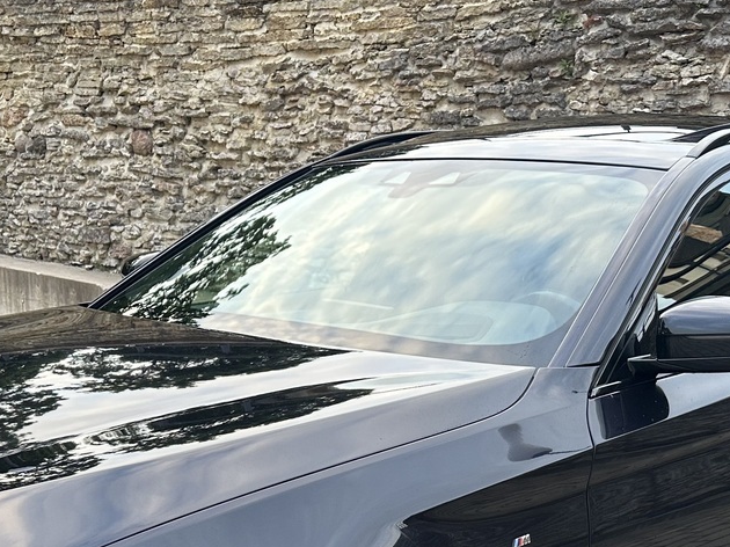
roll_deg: -3.4
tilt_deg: -19.6
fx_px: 1286
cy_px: 619
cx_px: 357
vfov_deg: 22.5
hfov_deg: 31.7
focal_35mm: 61
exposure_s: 1/100
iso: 100
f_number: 1.78
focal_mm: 6.86
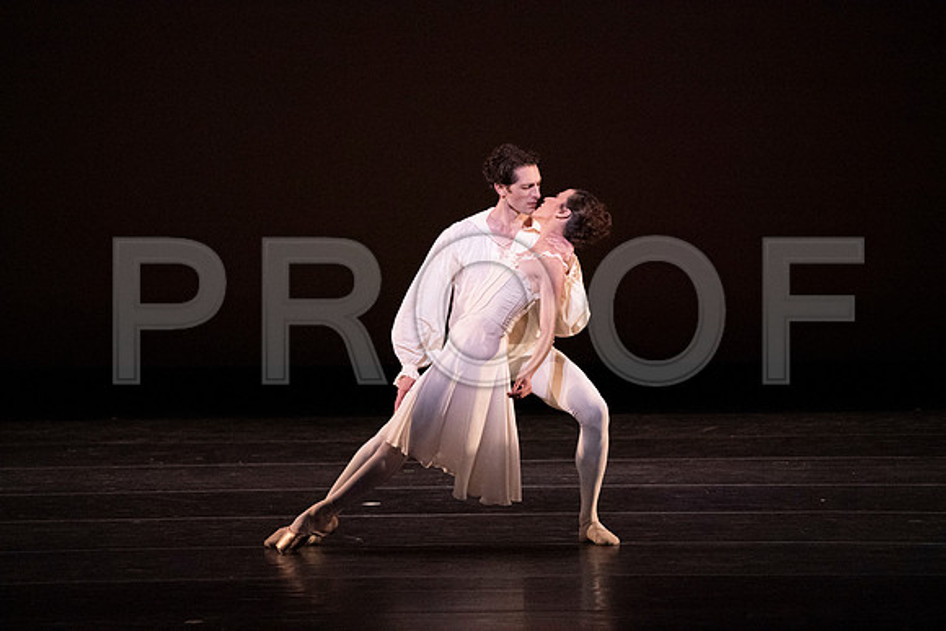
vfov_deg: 3.7
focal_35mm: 376
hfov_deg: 5.5
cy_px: 316
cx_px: 473
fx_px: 9882
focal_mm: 376
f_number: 5.6
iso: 20000
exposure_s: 1/400
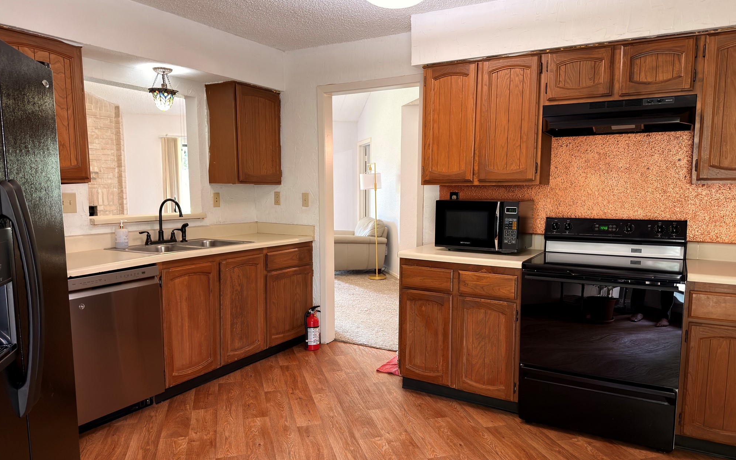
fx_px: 521
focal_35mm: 26
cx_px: 366
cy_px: 247
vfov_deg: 47.5
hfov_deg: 70.4
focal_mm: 6.76
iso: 250
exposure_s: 1/60
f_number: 1.78
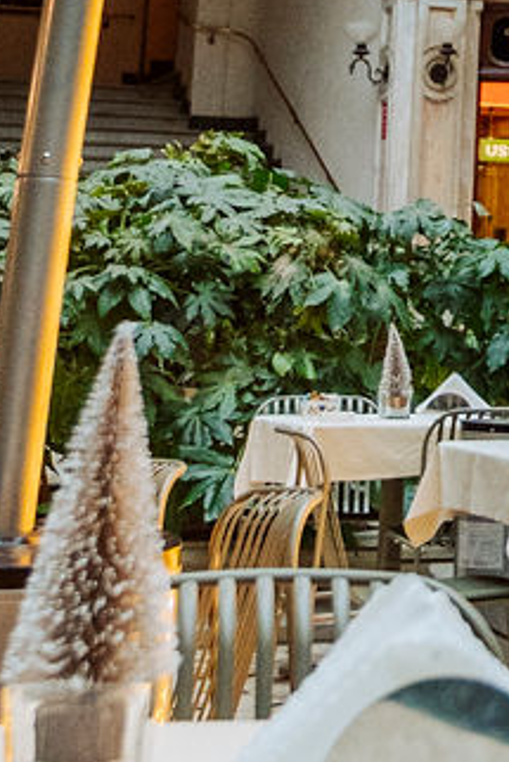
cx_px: 974
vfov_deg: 17.5
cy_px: -296
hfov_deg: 11.6
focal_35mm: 108
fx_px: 2288
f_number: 2.8
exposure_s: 1/250
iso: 2500
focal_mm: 17
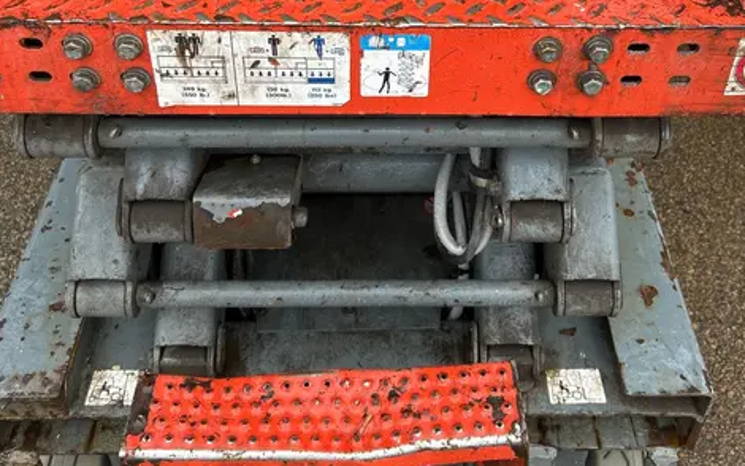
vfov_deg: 28.7
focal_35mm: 43
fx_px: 873
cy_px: 48
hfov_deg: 46.1
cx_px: 415
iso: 50
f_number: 1.5
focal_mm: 5.7
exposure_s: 1/284
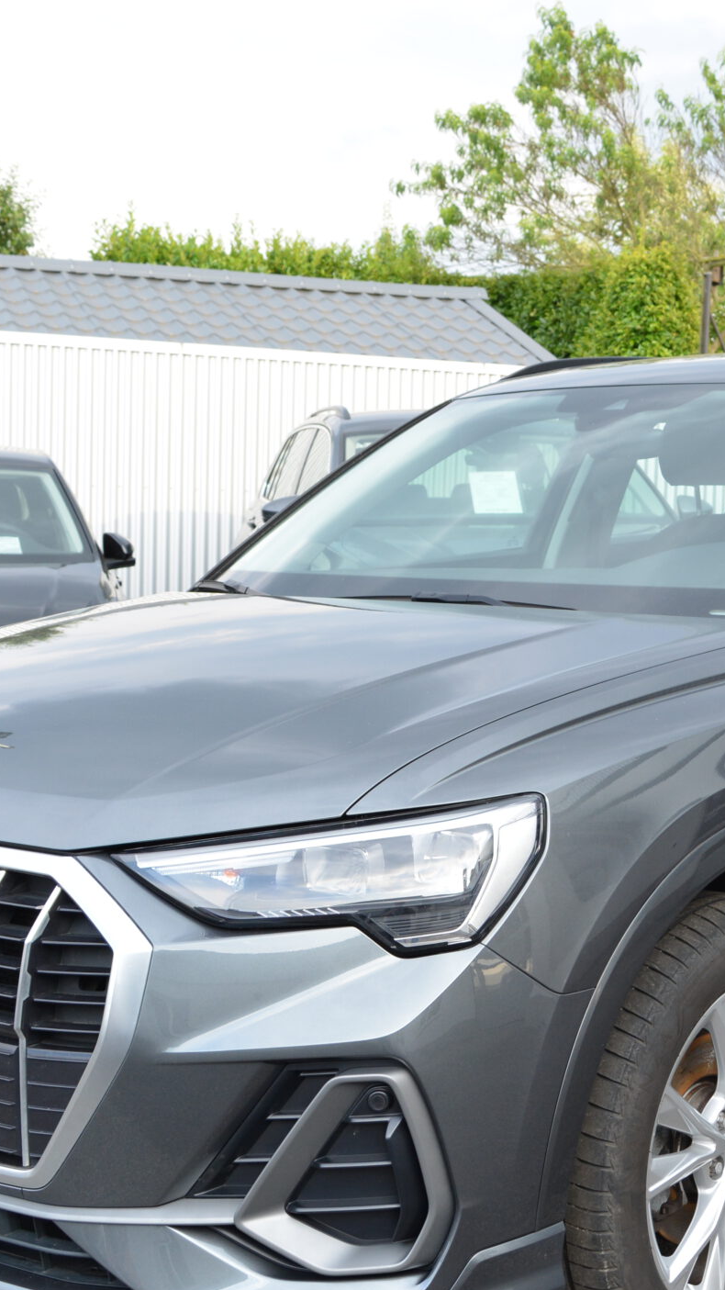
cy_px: 703
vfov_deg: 33.3
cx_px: 684
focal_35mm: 63
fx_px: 2154
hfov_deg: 18.7
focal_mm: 22
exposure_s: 1/160
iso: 320
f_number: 6.3
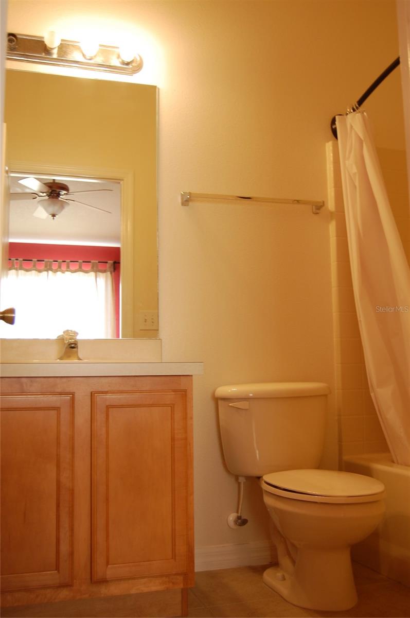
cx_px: 205
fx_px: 617
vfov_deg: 53.2
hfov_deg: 36.8
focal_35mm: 36
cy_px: 309
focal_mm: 24
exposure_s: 1/30
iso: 400
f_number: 4
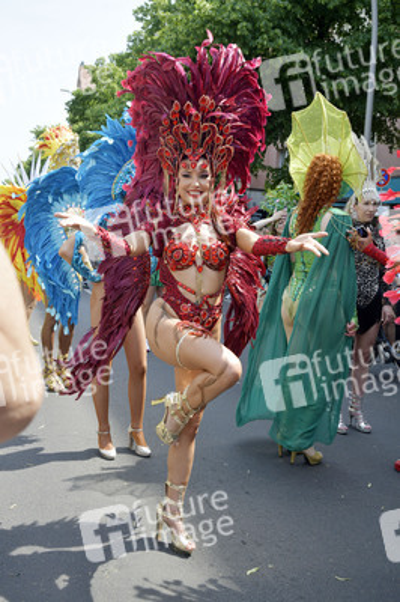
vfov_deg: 55.8
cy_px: 301
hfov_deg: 38.8
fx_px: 568
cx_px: 200
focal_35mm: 34
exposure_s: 1/160
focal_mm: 34
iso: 160
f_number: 8
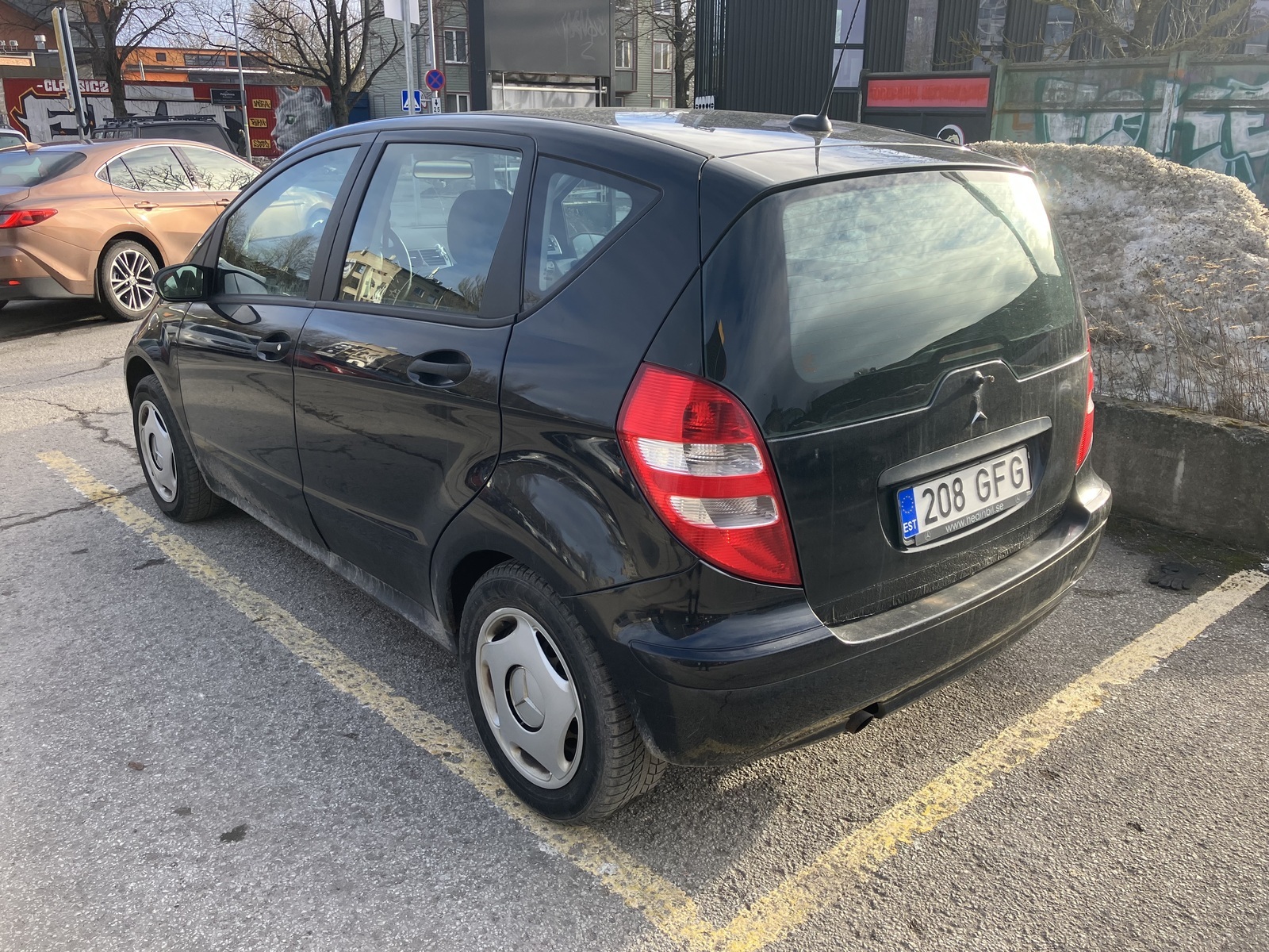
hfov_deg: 63.4
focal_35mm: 28
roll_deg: -0.3
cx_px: 634
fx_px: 1026
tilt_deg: -16.8
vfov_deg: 49.7
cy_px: 476
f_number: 1.8
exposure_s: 1/340
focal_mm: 3.99
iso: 32
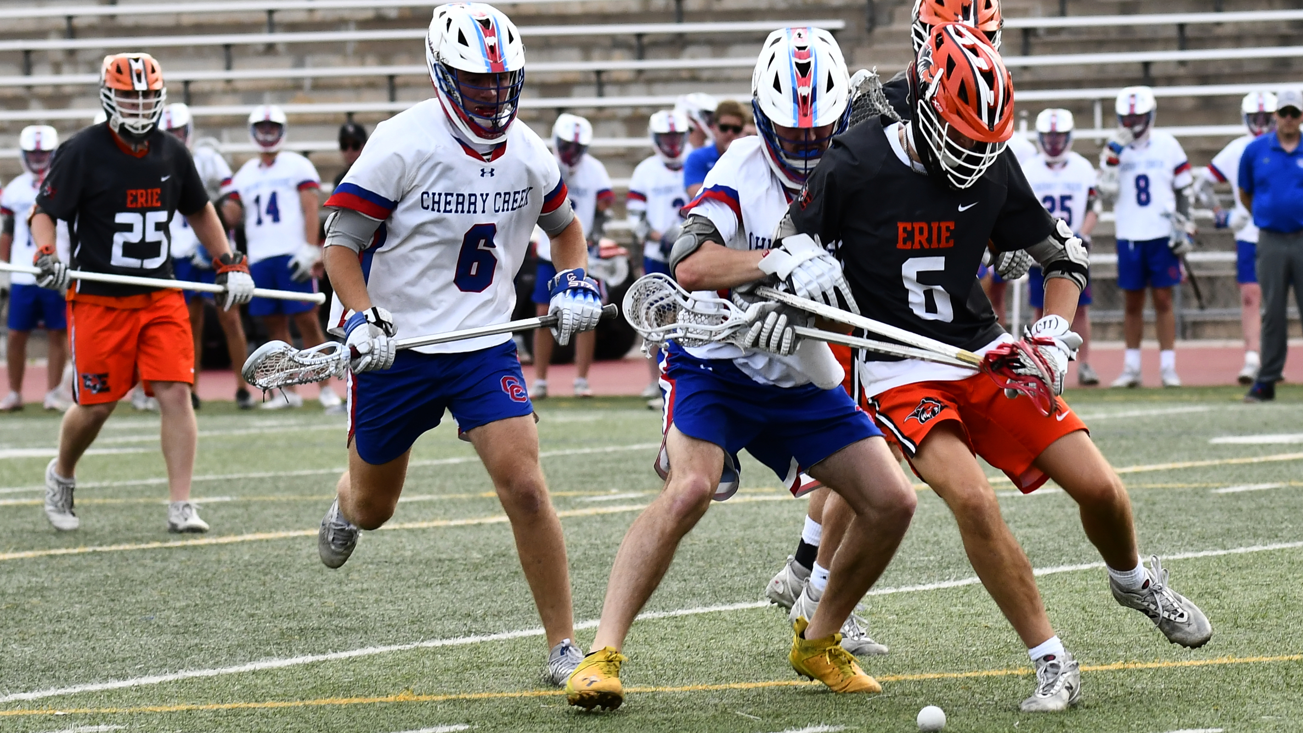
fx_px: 6530
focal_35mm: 189
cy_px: 357
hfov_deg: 11.4
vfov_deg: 6.4
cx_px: 652
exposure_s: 1/1000
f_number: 4
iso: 500
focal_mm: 120
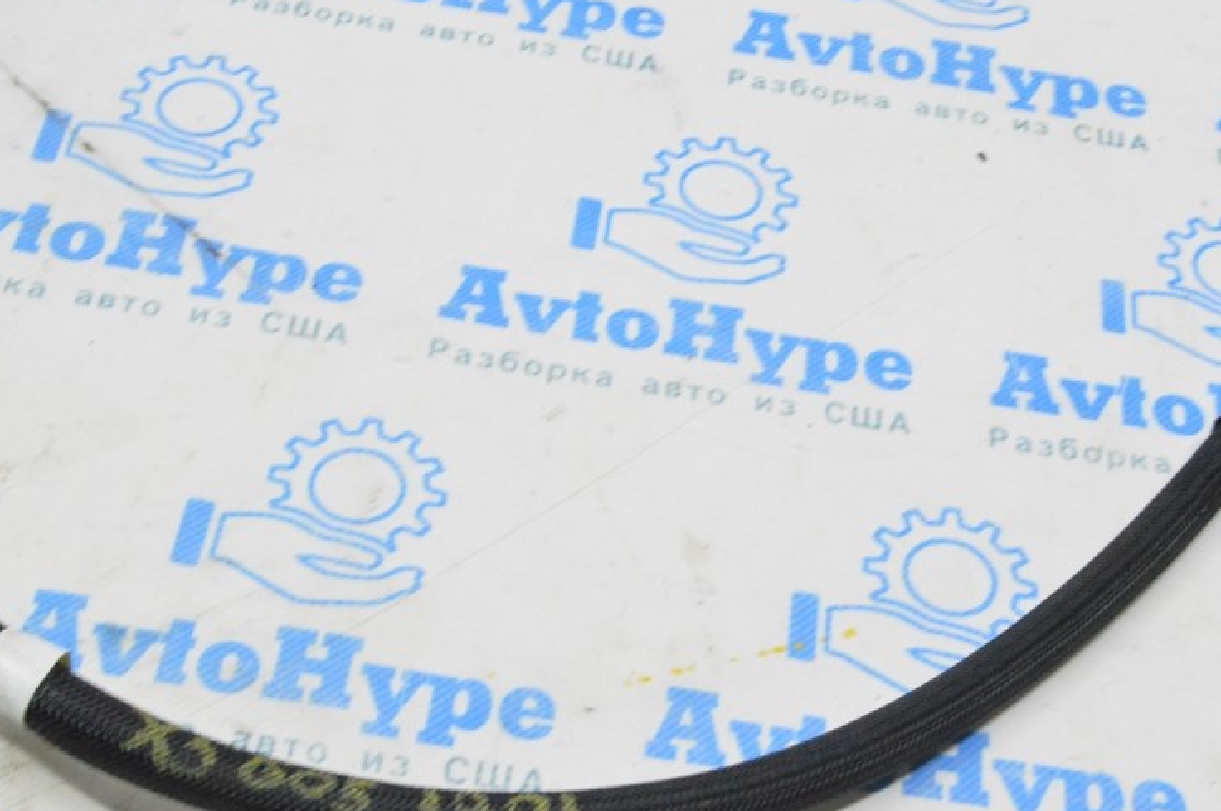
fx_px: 2192
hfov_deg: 31.1
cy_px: 439
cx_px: 672
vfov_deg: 21.0
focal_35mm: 65
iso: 6400
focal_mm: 31
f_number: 20
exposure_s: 1/20
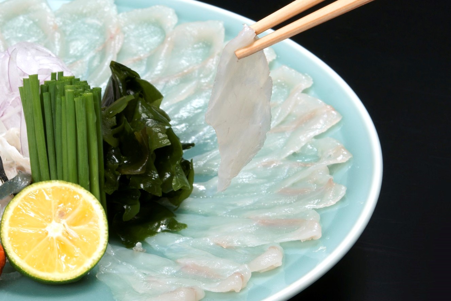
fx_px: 1315
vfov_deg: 13.0
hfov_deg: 19.5
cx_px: 226
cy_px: 150
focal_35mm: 105
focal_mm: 70
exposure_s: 1/60
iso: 100
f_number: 16
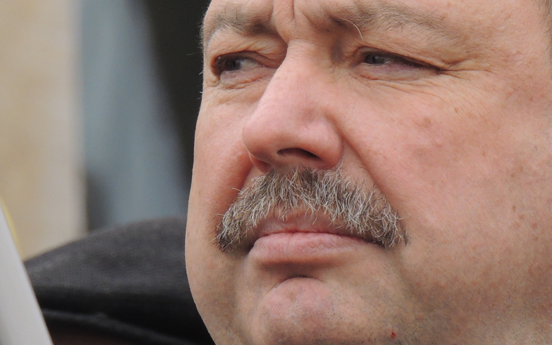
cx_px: 352
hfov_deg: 2.0
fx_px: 15614
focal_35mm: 1038
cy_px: 142
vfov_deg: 1.3
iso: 200
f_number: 4.9
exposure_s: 1/250
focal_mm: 77.5
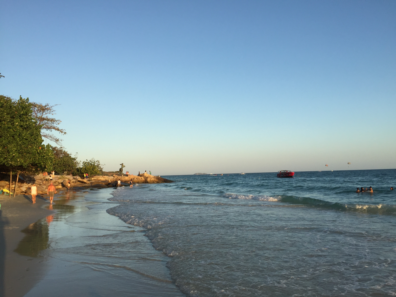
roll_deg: +1.5
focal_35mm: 29
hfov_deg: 61.7
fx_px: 332
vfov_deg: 48.2
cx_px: 198
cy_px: 148
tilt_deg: +5.1
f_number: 2.2
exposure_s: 1/1041
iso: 32
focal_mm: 4.15
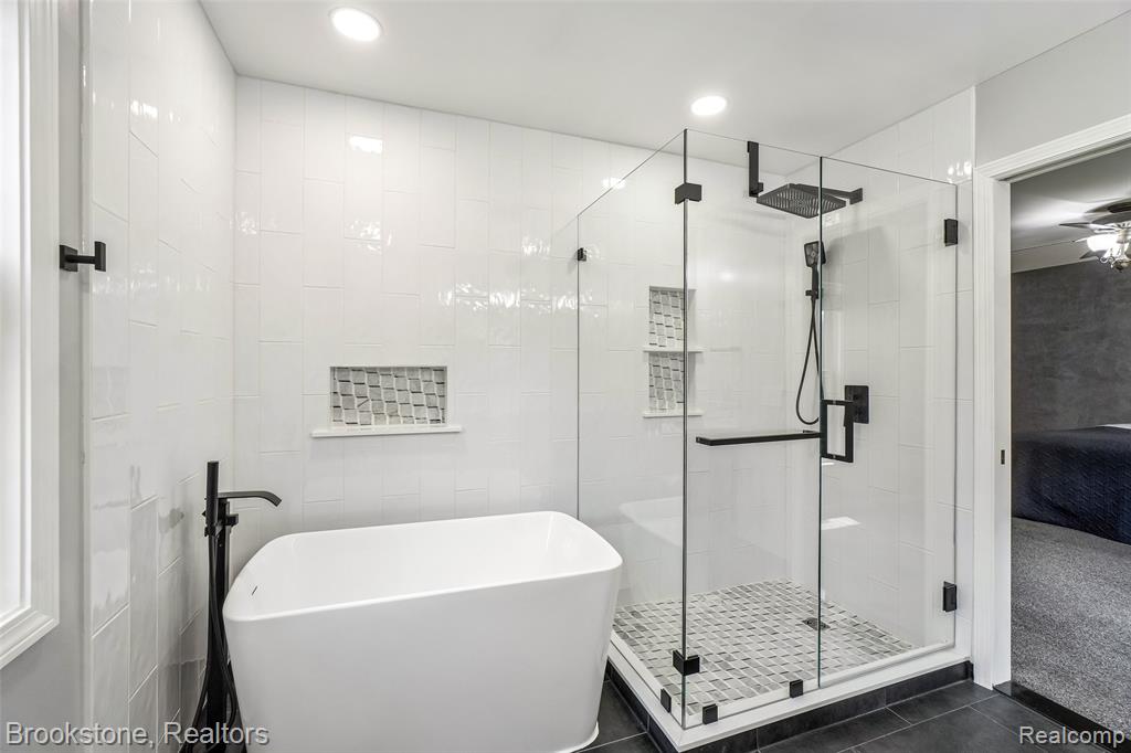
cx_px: 566
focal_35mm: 15
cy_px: 376
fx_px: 471
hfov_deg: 100.4
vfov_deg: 77.3
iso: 200
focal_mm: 10
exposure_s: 1/30
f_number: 8
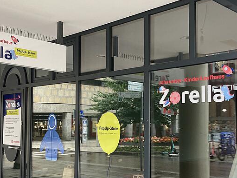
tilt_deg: +3.3
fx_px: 315
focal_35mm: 46
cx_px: 118
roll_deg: -1.3
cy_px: 107
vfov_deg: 31.4
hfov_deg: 41.2
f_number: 1.8
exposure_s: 1/60
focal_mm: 3.99
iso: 100
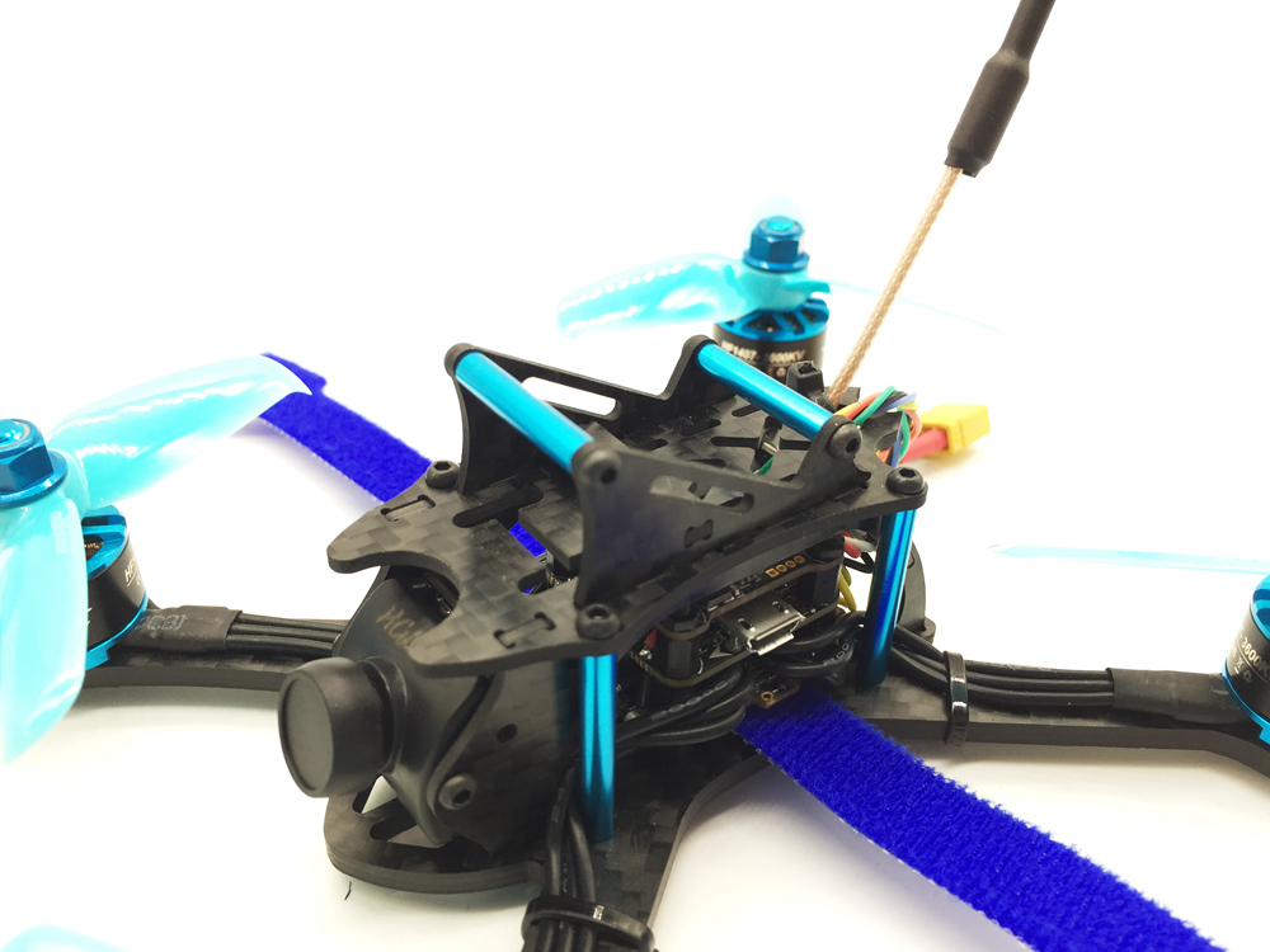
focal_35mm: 29
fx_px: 1064
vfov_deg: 48.2
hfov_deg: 61.7
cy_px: 476
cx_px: 635
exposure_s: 1/100
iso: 40
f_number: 2.2
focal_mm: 4.15
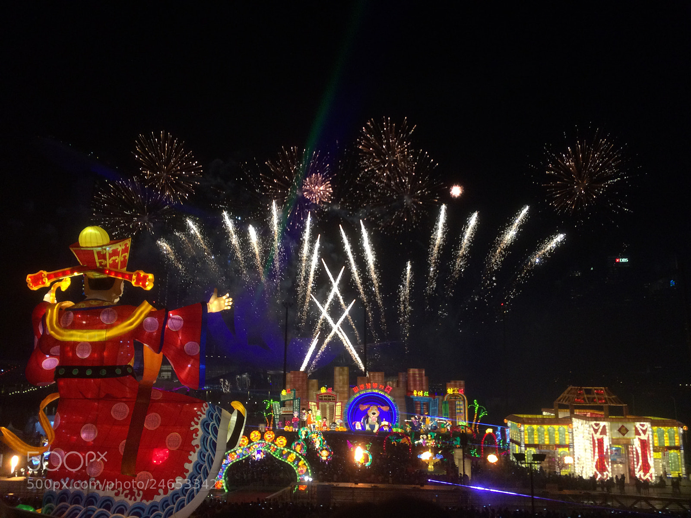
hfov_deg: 61.7
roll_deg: -0.7
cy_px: 259
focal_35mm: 29
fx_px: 579
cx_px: 346
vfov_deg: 48.2
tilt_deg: +9.3
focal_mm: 4.15
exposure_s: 1/33
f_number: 2.2
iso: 80
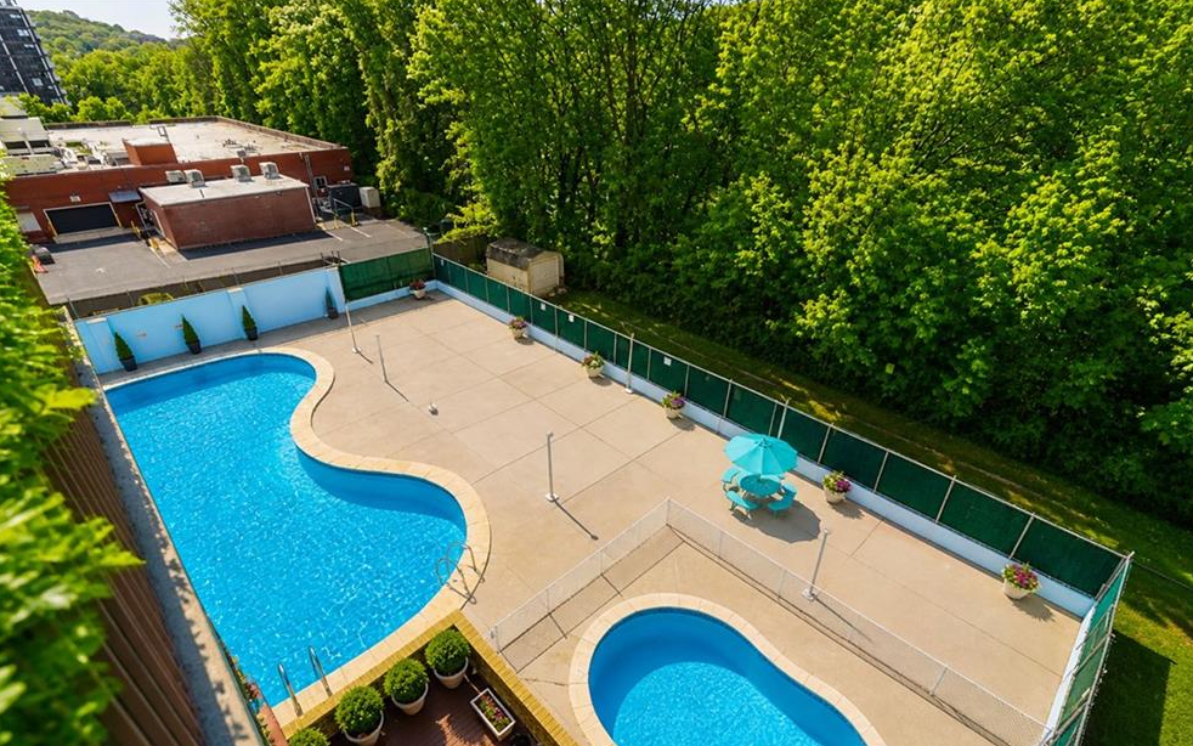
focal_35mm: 17
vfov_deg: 67.9
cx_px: 594
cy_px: 409
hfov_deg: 94.4
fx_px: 553
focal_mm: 16
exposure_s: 1/100
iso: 100
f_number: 5.6
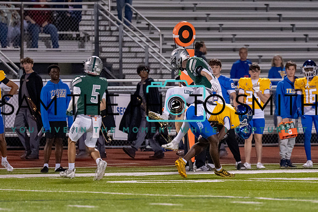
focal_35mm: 448
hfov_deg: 4.6
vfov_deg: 3.1
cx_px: 239
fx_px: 3956
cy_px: 136
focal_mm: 200
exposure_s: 1/1000
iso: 4000
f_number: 2.8
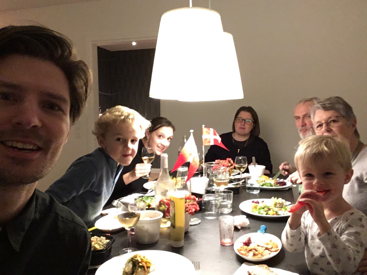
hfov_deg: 58.4
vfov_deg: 45.4
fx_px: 329
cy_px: 138
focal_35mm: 31
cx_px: 184
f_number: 2.4
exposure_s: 1/20
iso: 400
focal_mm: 2.15
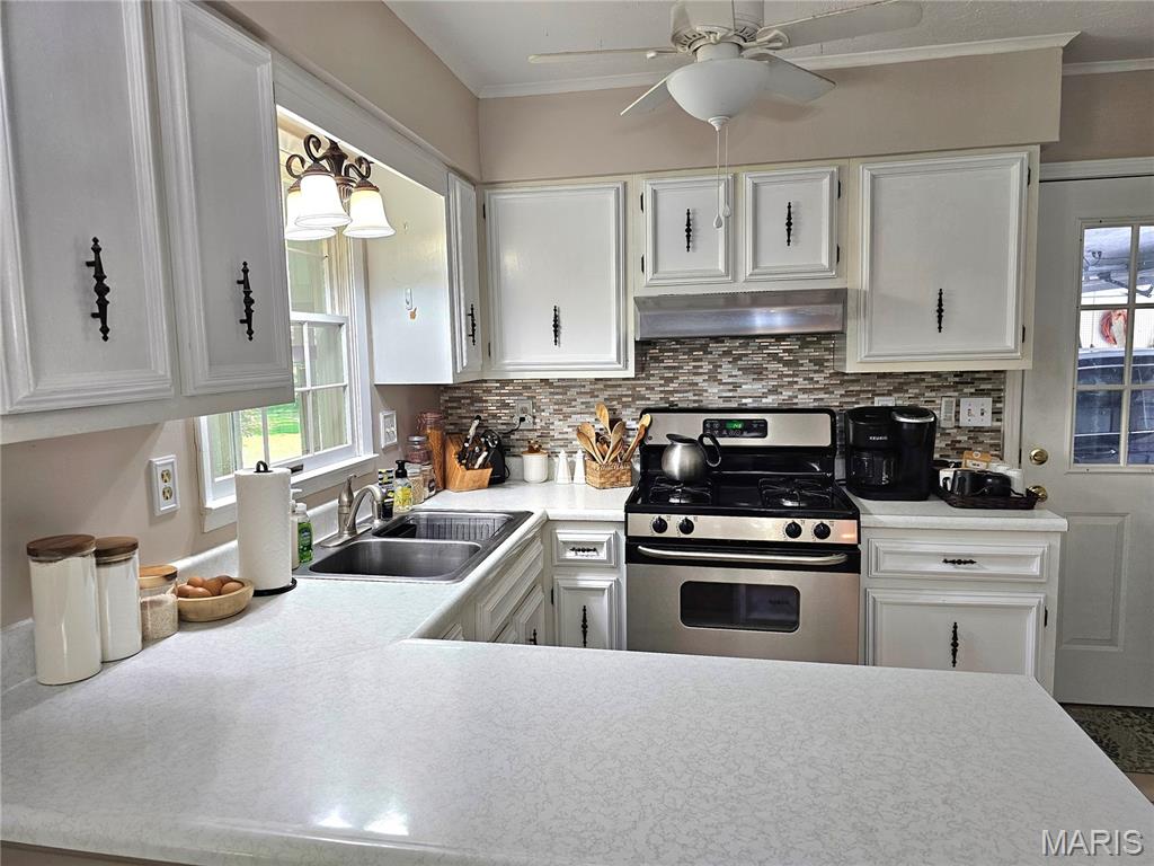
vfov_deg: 58.9
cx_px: 577
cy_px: 433
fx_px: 767
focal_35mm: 23
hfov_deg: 73.9
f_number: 1.7
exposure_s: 1/120
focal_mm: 6.3
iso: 125
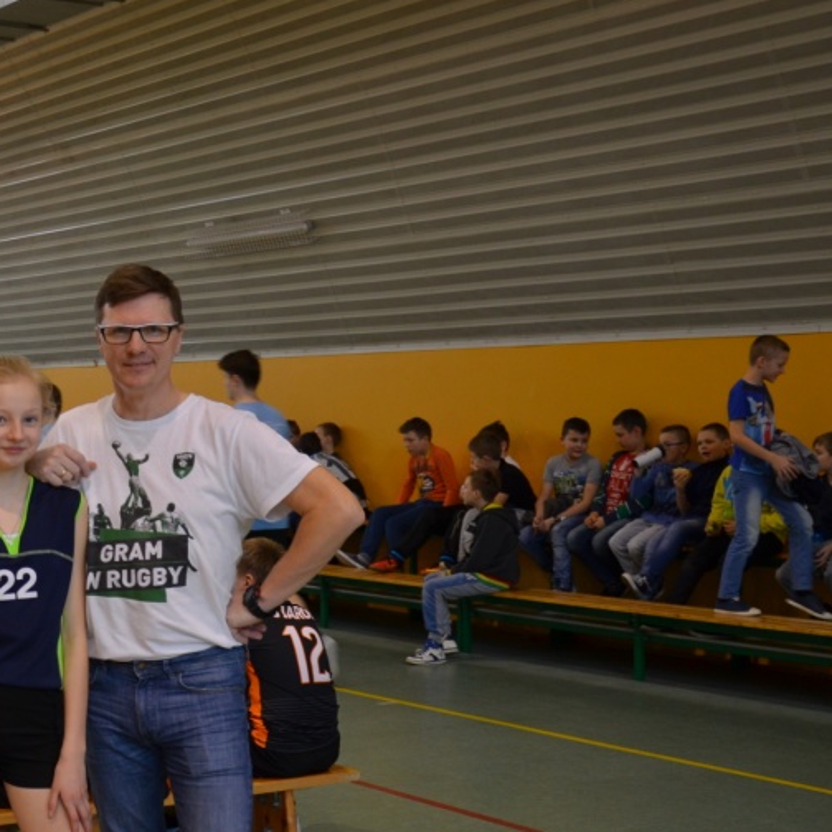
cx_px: 3
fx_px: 1686
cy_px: 409
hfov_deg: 26.3
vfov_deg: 27.7
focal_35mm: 62
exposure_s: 1/60
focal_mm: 24
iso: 450
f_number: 4
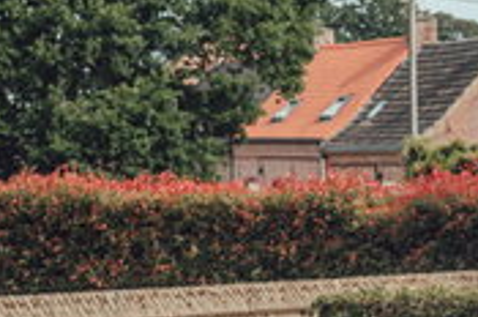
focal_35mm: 154
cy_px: 280
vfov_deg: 8.8
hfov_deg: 13.2
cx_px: 445
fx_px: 2041
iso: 200
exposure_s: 1/250
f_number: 4.5
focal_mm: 35
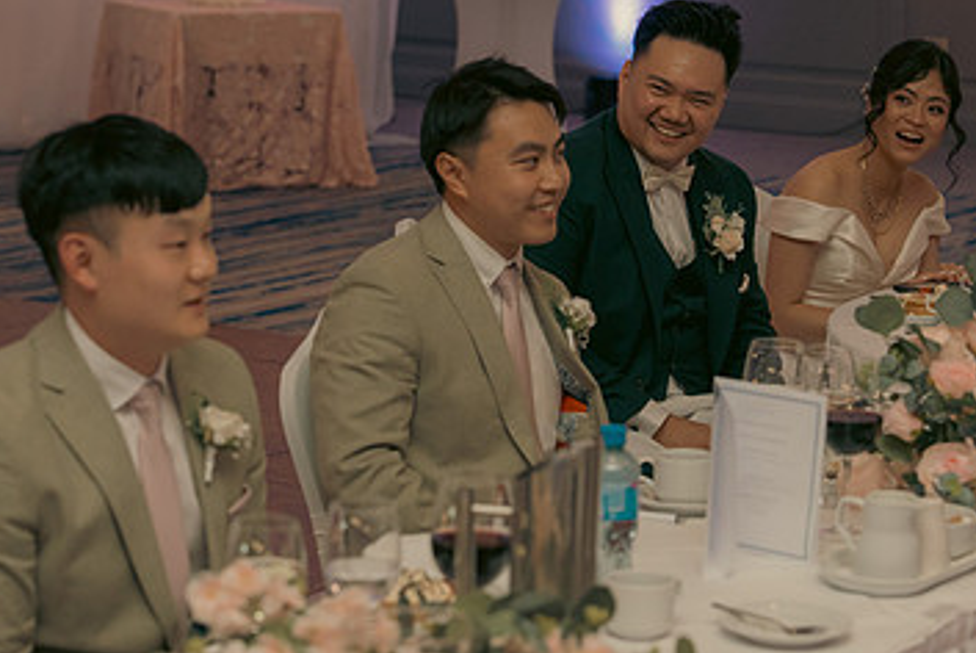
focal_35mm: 115
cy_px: 223
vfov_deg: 11.9
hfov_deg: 17.7
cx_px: 625
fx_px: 3120
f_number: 3.5
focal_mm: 70
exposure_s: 1/160
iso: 2500
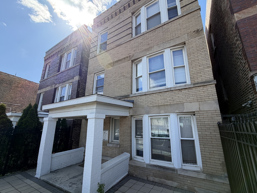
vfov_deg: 81.7
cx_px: 132
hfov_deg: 98.1
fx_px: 111
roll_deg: +0.1
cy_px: 100
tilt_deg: +14.9
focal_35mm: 15
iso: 40
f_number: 2.2
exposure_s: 1/585
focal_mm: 2.22
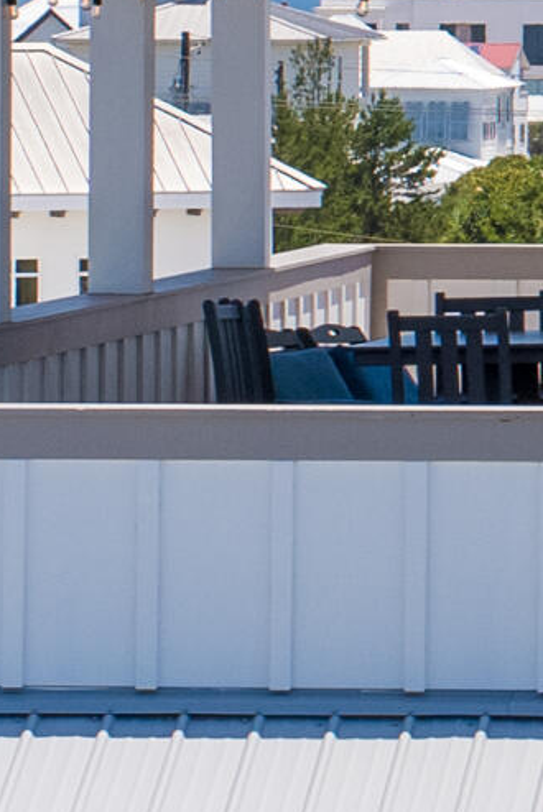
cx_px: 2406
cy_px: -83
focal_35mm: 425
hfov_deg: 3.1
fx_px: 9601
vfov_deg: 4.8
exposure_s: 1/1600
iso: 640
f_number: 9
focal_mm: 70
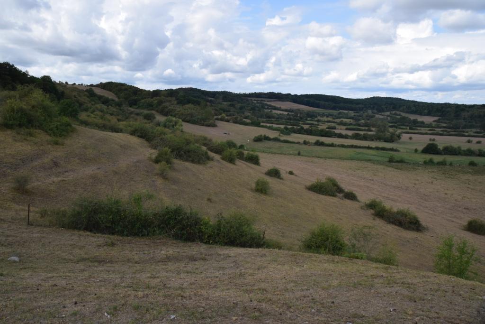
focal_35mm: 27
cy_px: 162
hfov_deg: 67.4
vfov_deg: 47.9
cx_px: 242
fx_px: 364
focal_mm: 18
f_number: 9
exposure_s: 1/320
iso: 200
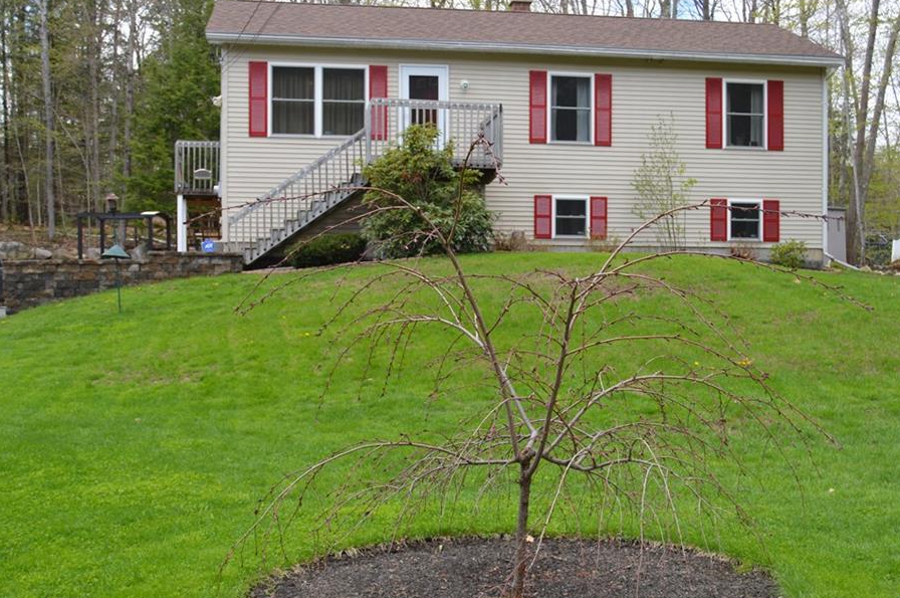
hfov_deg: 41.1
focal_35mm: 48
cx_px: 495
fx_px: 1198
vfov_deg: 28.0
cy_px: 327
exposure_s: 1/125
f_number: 5.6
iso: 100
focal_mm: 28
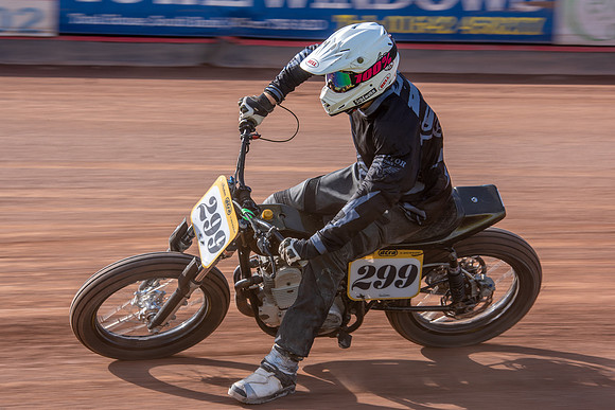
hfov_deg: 16.5
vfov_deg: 11.0
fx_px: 2126
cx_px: 273
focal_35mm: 124
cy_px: 212
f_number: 8
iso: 200
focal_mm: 112
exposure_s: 1/250
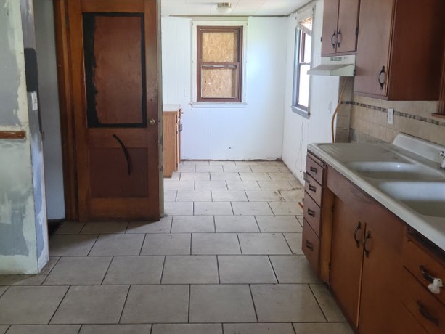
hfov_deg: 59.8
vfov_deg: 46.5
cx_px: 201
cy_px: 130
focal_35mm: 30
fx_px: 386
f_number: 1.8
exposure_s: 1/40
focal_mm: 5.4
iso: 200
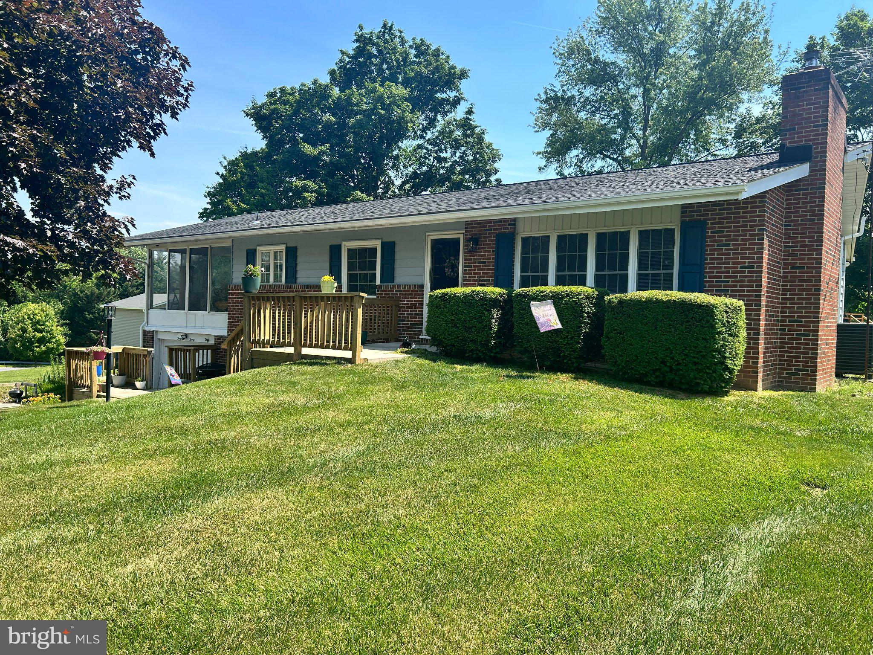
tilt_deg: -0.8
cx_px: 436
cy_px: 328
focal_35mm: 26
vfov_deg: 53.1
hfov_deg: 67.3
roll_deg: -1.2
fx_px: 656
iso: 50
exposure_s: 1/1669
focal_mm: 5.7
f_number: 1.5
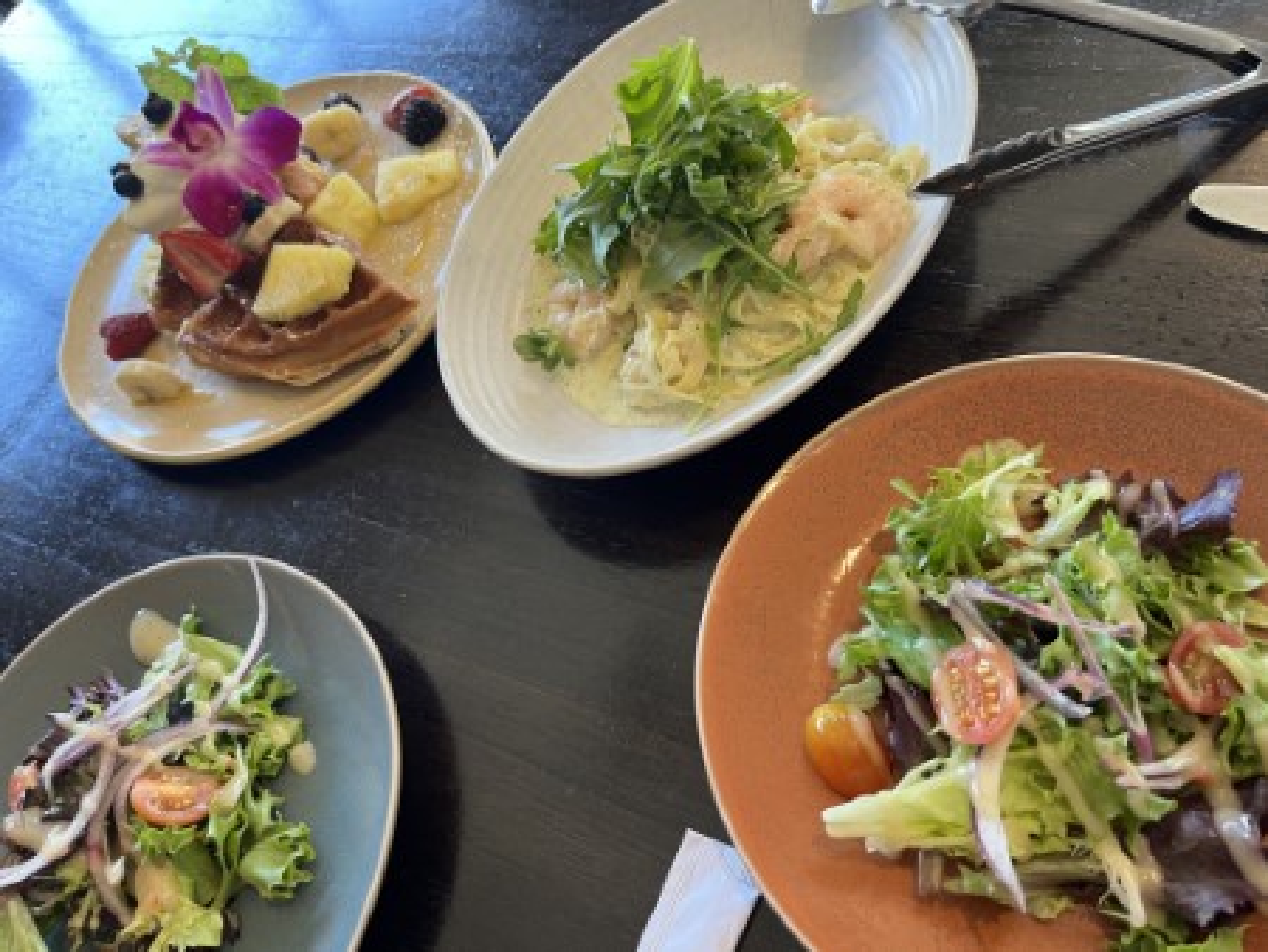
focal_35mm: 26
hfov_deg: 67.3
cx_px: 634
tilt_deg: -54.9
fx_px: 953
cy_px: 476
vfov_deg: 53.1
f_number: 1.6
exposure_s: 1/60
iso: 100
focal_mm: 5.1
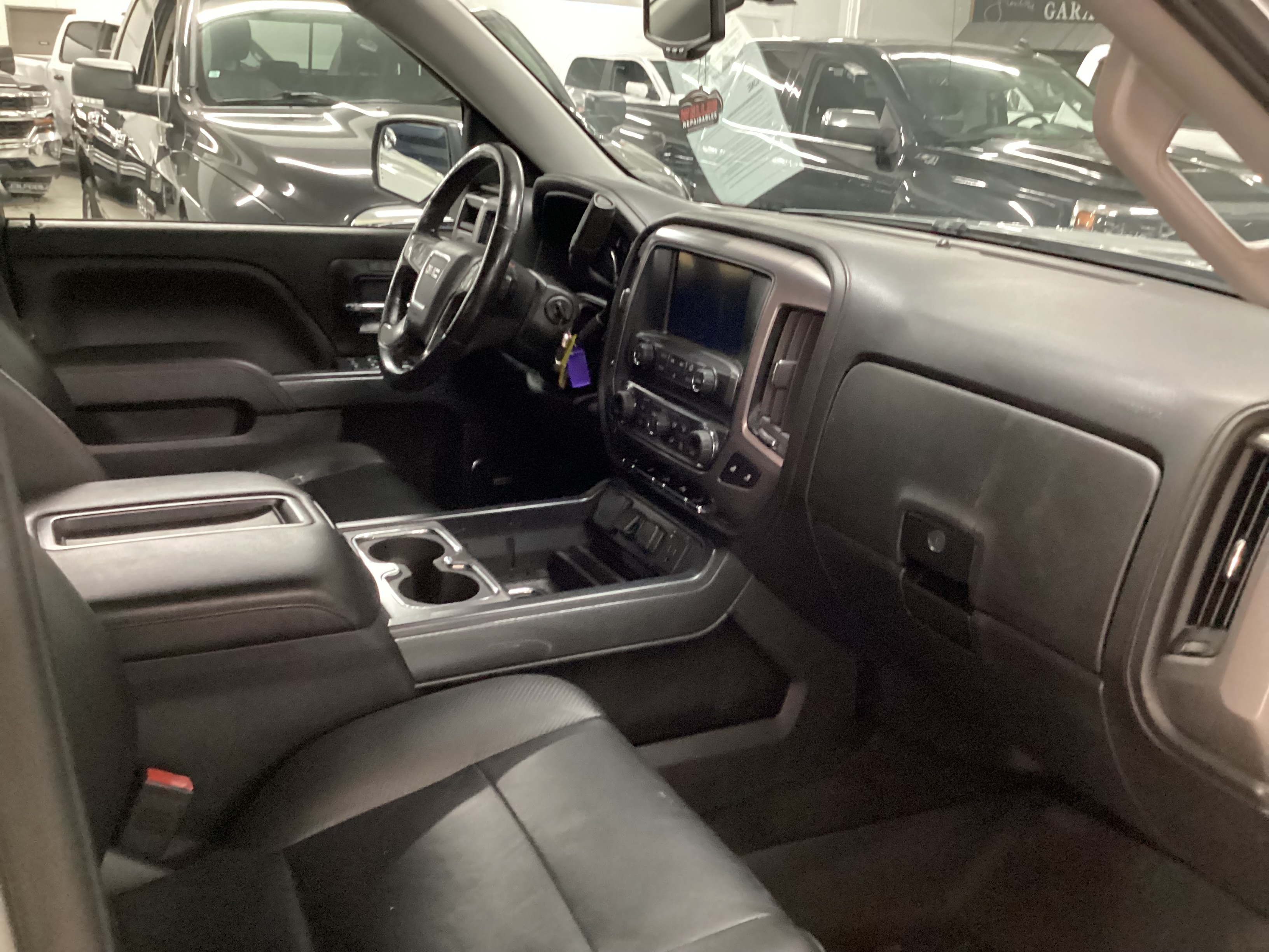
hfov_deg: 58.4
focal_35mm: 31
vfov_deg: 45.4
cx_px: 634
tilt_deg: -22.2
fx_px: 1136
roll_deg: -2.3
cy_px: 476
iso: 800
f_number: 2.4
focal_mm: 3.3
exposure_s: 1/24
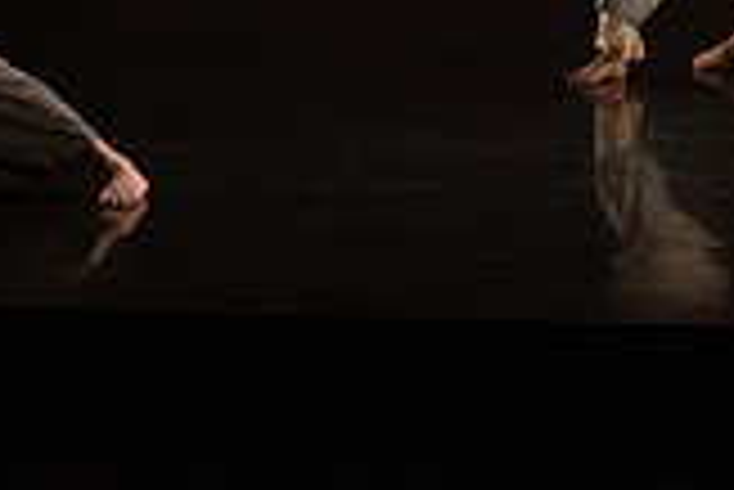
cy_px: -214
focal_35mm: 249
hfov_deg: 8.1
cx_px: 1038
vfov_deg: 5.5
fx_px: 5081
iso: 4000
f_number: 3.5
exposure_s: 1/400
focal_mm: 61
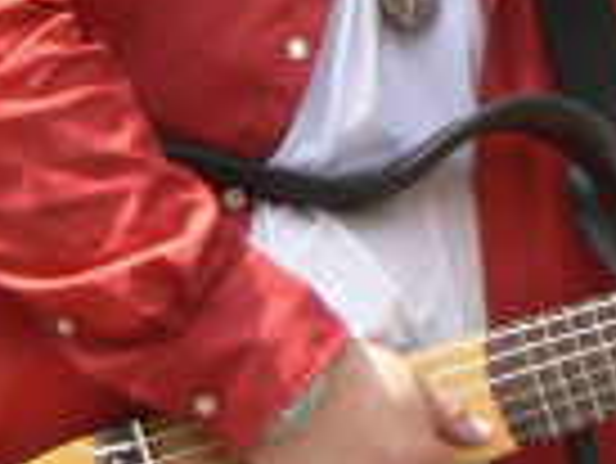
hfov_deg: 2.8
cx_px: 578
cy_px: -74
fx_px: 12788
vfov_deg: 2.1
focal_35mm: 718
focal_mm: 29.7
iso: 64
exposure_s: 1/100
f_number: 4
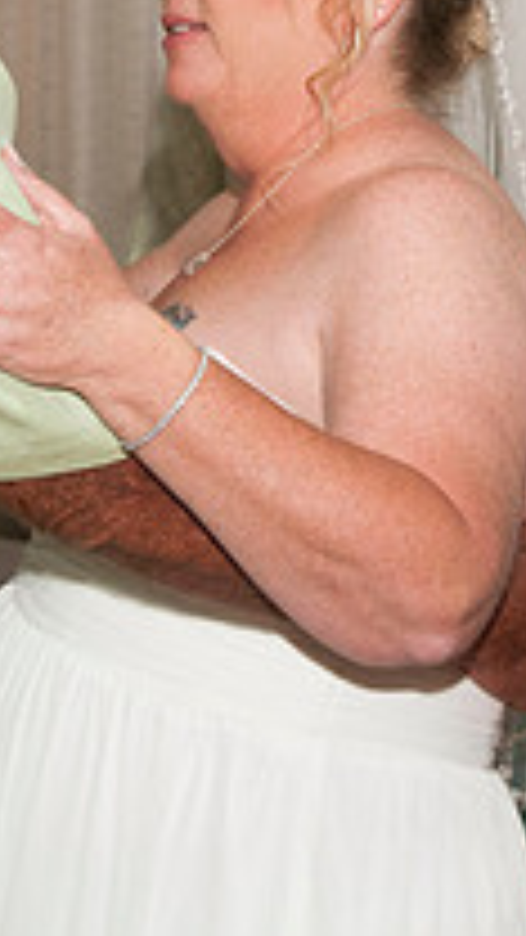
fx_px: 4562
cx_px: 414
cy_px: 97
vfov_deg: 11.6
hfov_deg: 6.6
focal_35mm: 184
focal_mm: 42
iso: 400
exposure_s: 1/250
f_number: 5.6
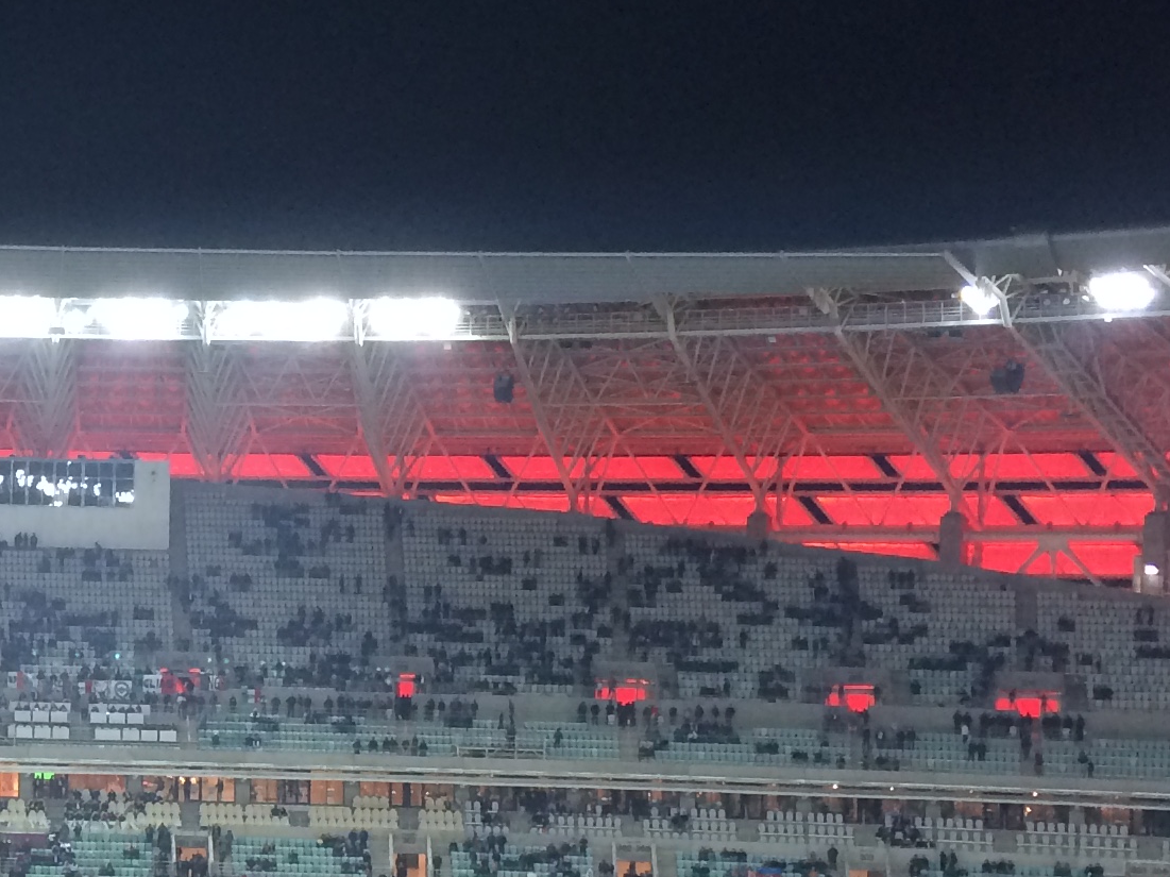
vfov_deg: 17.2
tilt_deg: +2.3
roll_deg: -1.1
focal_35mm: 86
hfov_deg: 21.7
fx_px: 2906
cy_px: 491
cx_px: -86
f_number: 2.2
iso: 80
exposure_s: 1/33
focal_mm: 4.15
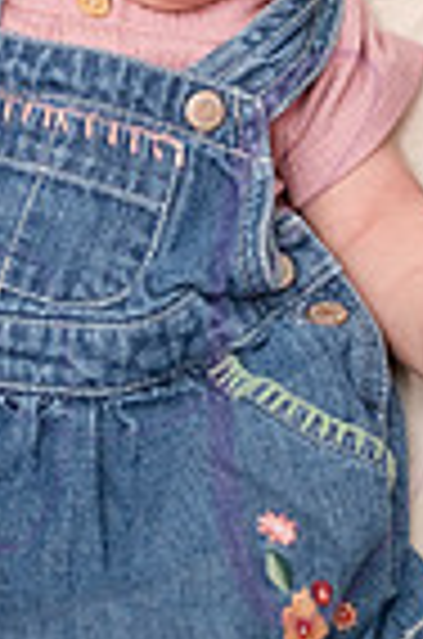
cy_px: 117
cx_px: 117
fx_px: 2816
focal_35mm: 159
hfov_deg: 8.6
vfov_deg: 12.9
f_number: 4
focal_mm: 50
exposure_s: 1/250
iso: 800
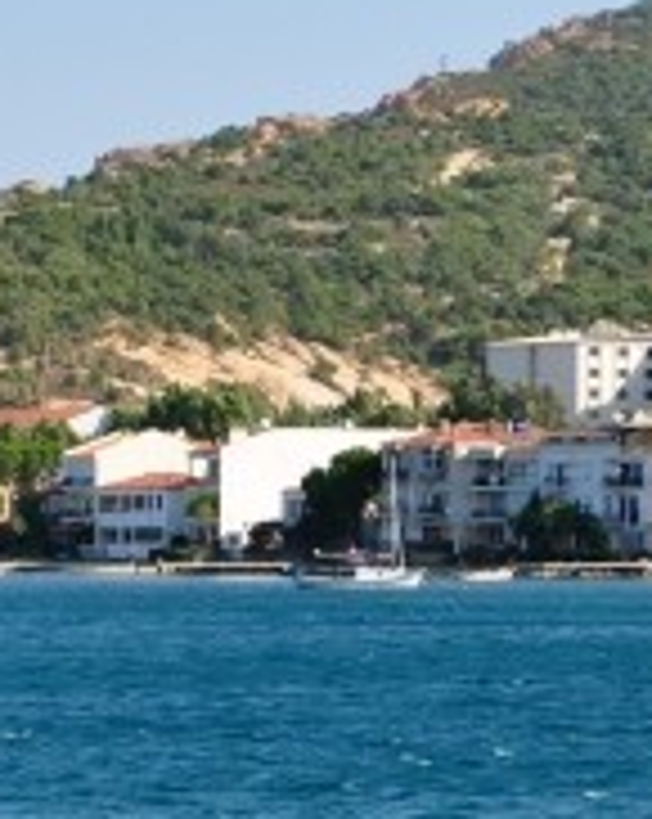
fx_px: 5272
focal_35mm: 218
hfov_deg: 7.0
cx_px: -7
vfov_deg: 8.9
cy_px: 652
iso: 200
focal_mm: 42
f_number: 10
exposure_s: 1/250
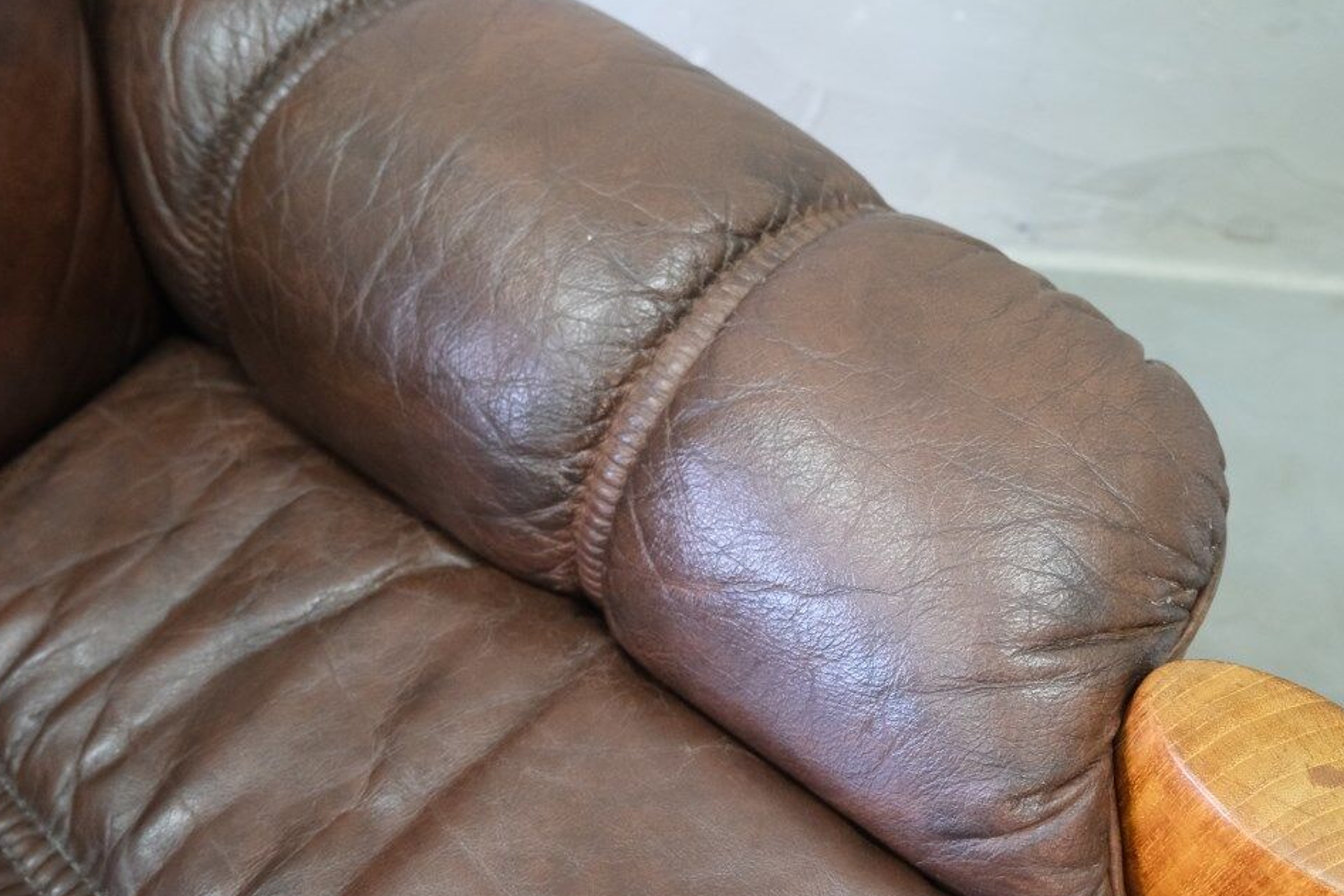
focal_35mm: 39
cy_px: 382
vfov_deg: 34.2
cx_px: 661
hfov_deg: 49.5
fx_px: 1456
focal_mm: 19.2
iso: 3200
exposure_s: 1/27
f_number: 4
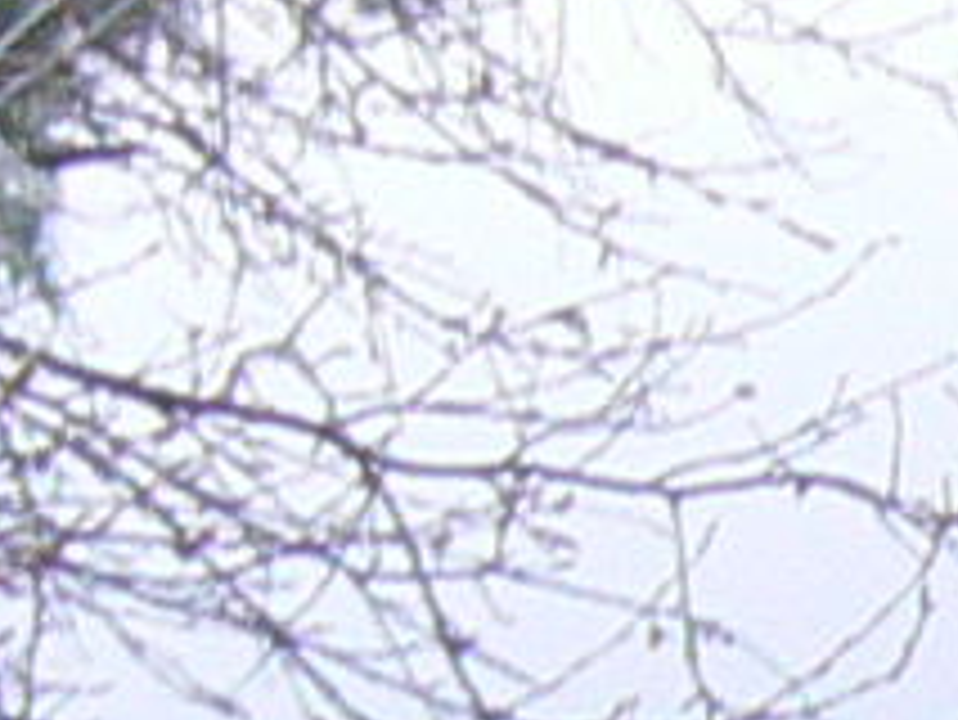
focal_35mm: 375
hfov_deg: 5.2
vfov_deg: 4.0
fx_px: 10384
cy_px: -279
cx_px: 1929
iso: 200
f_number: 2.8
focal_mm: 6.2
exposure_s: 1/20
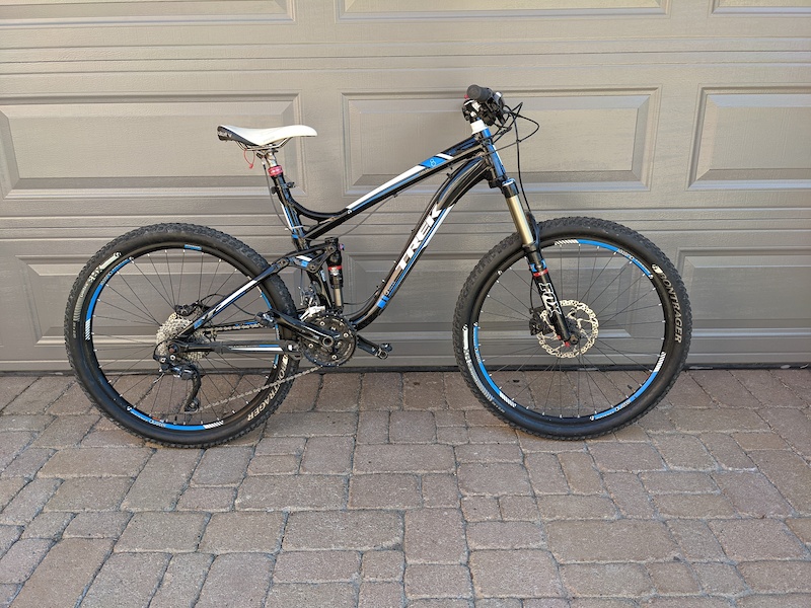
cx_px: 406
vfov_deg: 51.4
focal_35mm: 27
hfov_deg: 65.3
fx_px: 633
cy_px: 304
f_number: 1.73
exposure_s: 1/143
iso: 59
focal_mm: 4.38
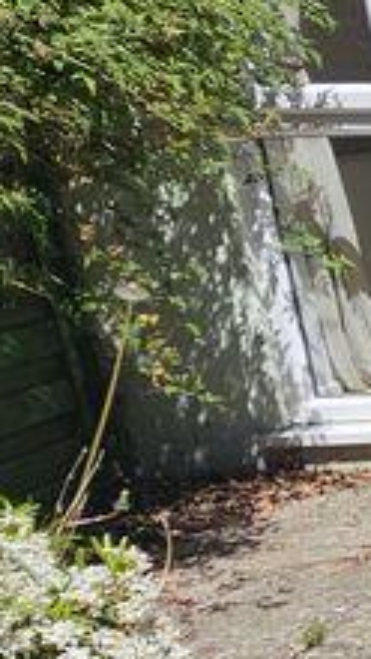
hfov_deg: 10.7
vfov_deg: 31.6
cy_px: 452
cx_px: 1173
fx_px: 1152
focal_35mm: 66
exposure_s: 1/2586
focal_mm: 2.2
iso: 50
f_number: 2.2
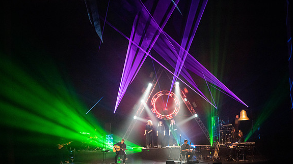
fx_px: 575
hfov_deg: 28.6
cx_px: 146
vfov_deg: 16.3
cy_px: 73
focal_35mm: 74
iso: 8000
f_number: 5.6
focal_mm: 70
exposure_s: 1/250
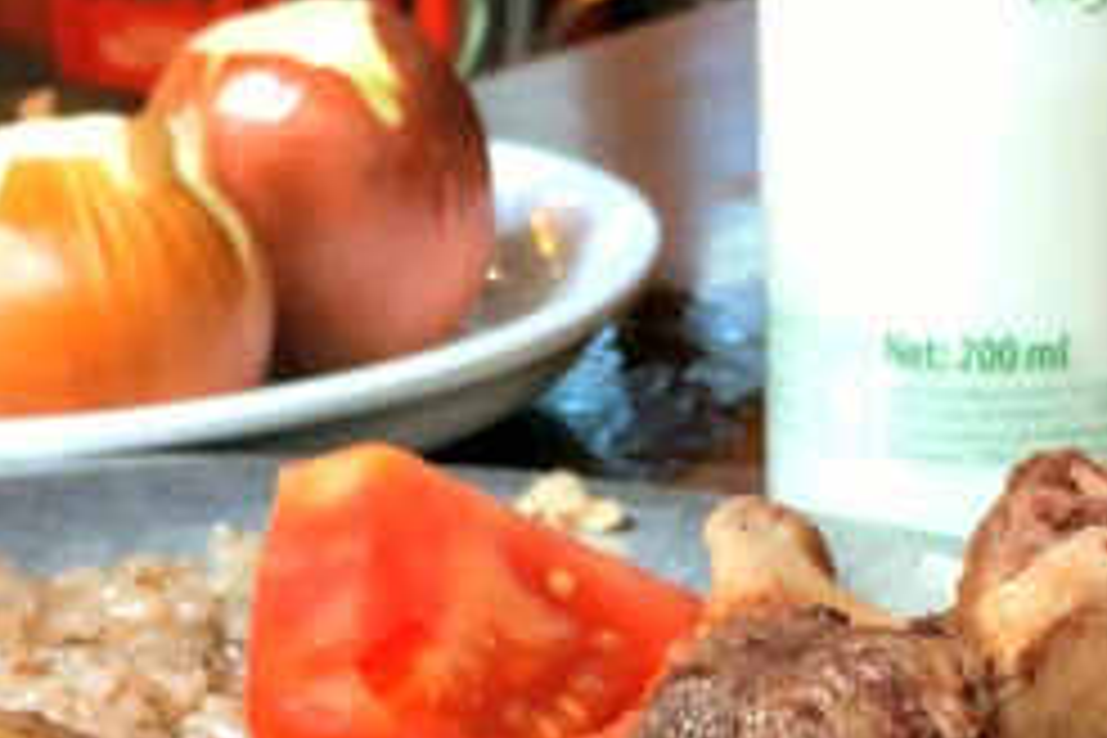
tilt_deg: -26.2
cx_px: 567
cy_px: 981
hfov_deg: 20.8
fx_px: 3013
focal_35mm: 98
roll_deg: +1.0
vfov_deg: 13.4
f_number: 2.2
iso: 80
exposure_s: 1/33
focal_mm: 4.15
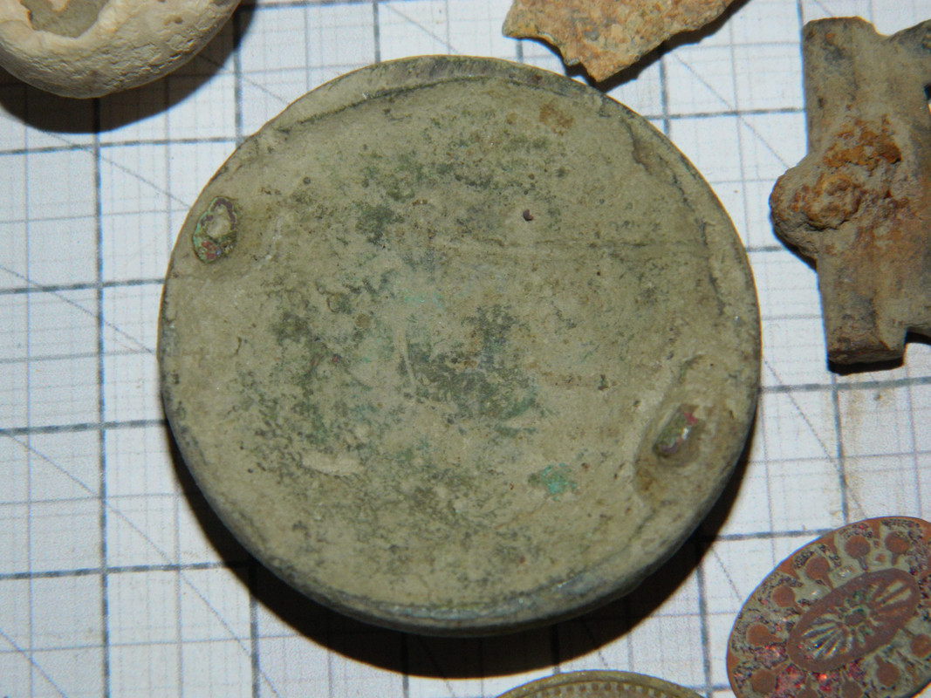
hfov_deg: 23.3
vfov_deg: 17.6
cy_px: 349
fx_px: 2259
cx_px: 466
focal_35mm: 84
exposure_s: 1/50
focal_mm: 15.1
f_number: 11.9
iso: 200
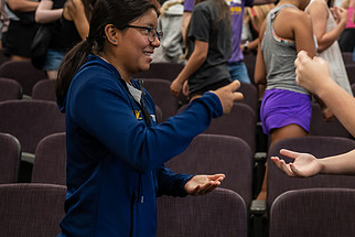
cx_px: 278
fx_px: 710
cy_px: 118
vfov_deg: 18.9
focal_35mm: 72
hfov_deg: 27.6
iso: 2000
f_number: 3.2
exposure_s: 1/200
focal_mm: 40
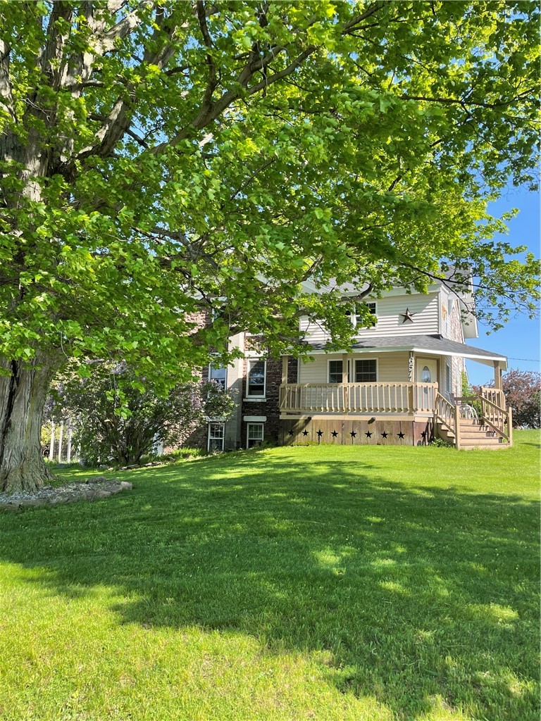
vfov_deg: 67.3
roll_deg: -1.5
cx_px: 270
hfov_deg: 53.1
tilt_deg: +9.4
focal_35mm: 26
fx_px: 542
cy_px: 360
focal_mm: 4.2
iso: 32
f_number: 1.6
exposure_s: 1/686
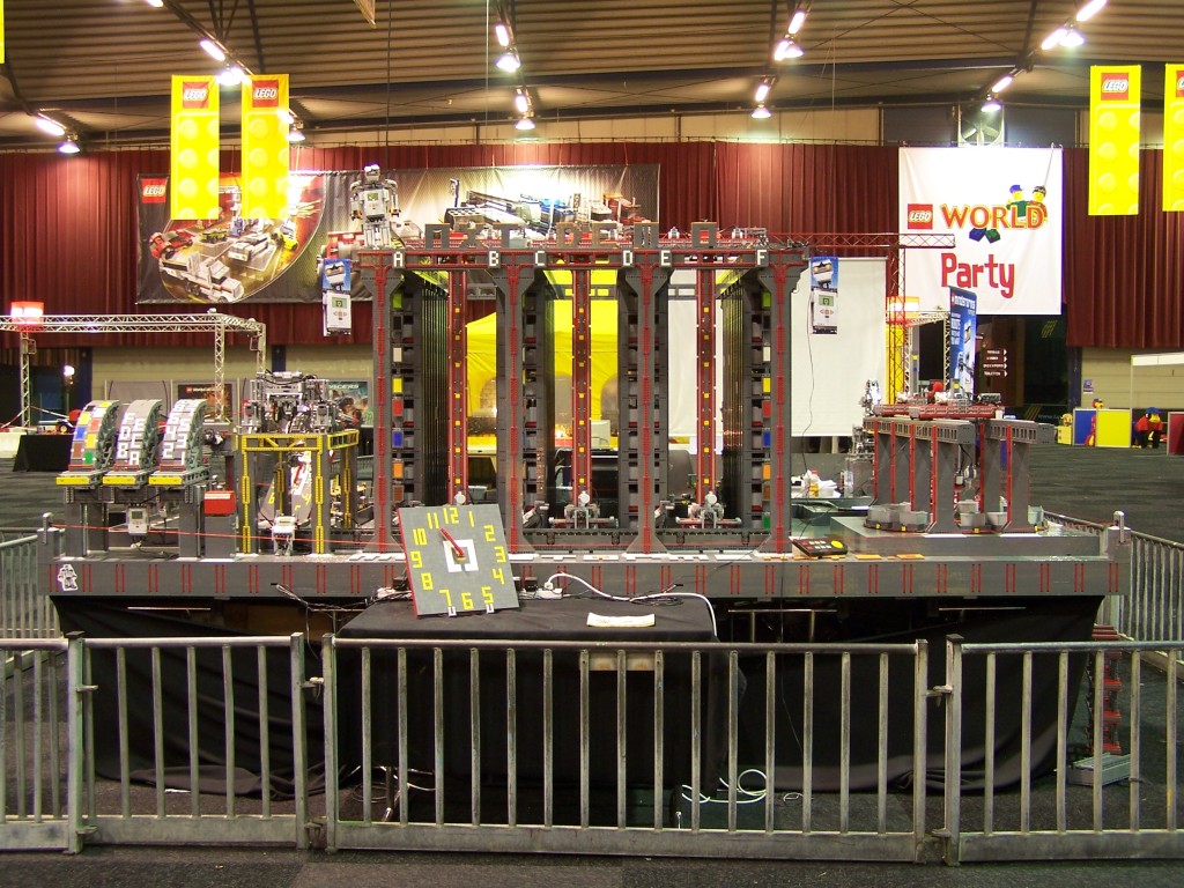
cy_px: 444
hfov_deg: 43.9
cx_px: 592
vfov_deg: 33.6
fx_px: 1471
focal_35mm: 43
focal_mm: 7.1
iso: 80
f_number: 2.9
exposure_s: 1/2
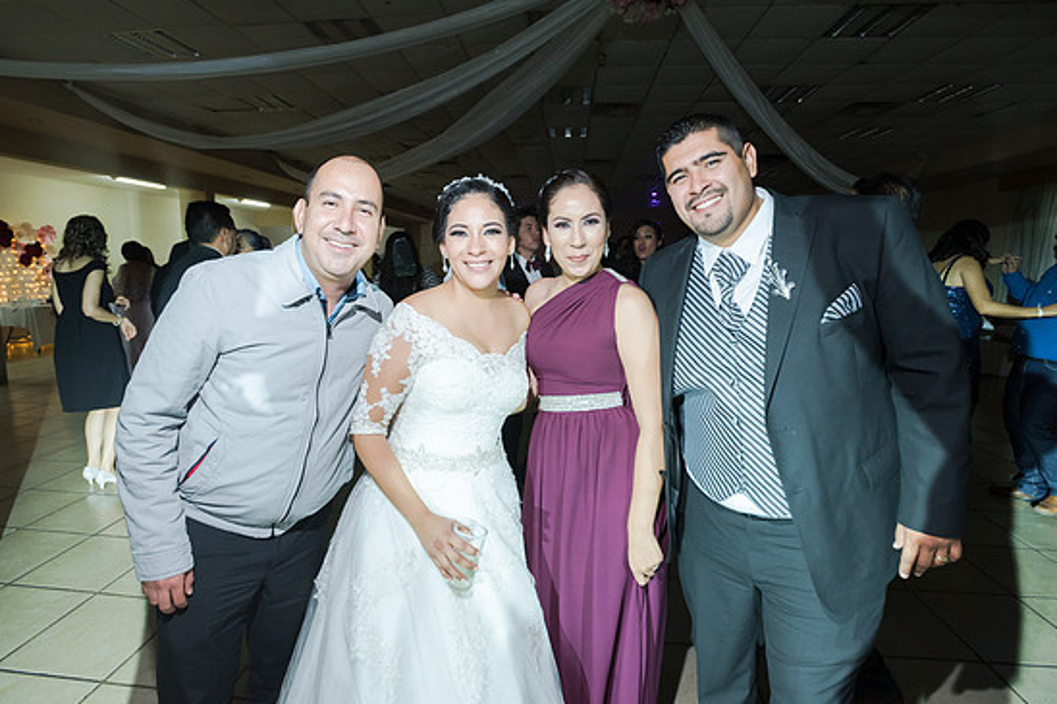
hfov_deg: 90.0
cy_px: 346
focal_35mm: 18
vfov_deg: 67.3
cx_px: 517
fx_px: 528
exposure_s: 1/100
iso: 1600
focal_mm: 17
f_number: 4
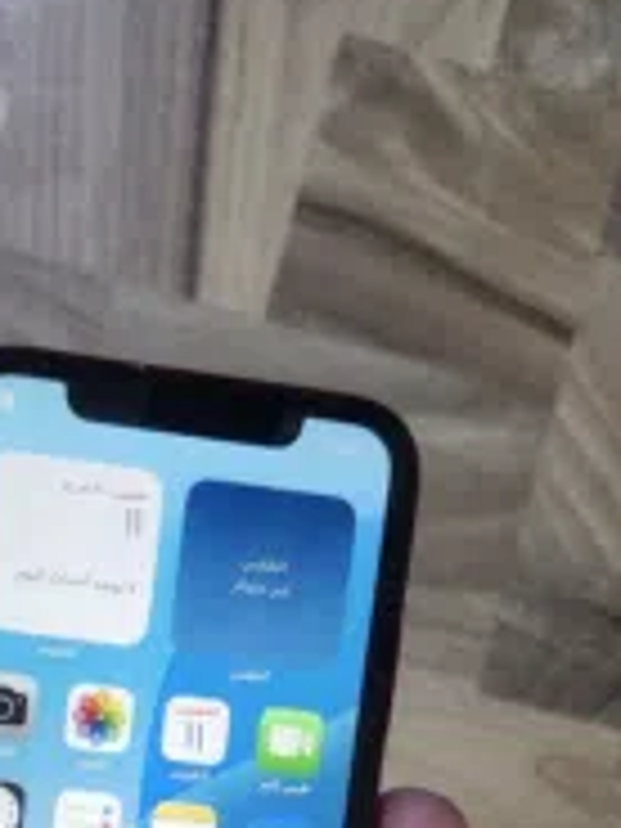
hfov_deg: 28.6
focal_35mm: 50
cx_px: 148
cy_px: 868
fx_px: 1196
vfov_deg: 34.0
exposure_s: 1/100
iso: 1000
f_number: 1.8
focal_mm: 5.54
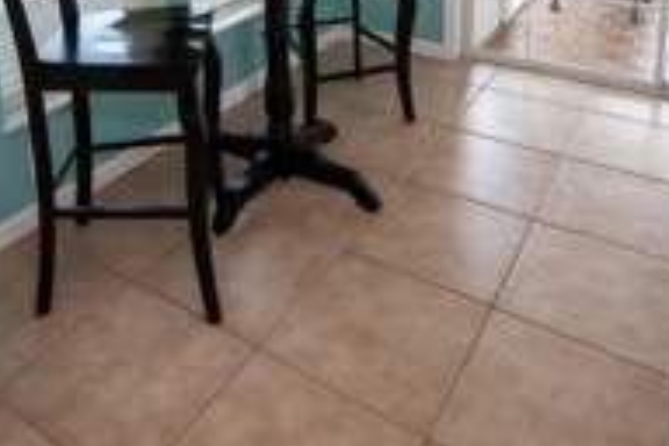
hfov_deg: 54.1
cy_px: -82
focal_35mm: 35
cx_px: 272
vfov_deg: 31.9
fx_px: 650
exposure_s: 1/1250
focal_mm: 14
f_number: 3.2
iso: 1250
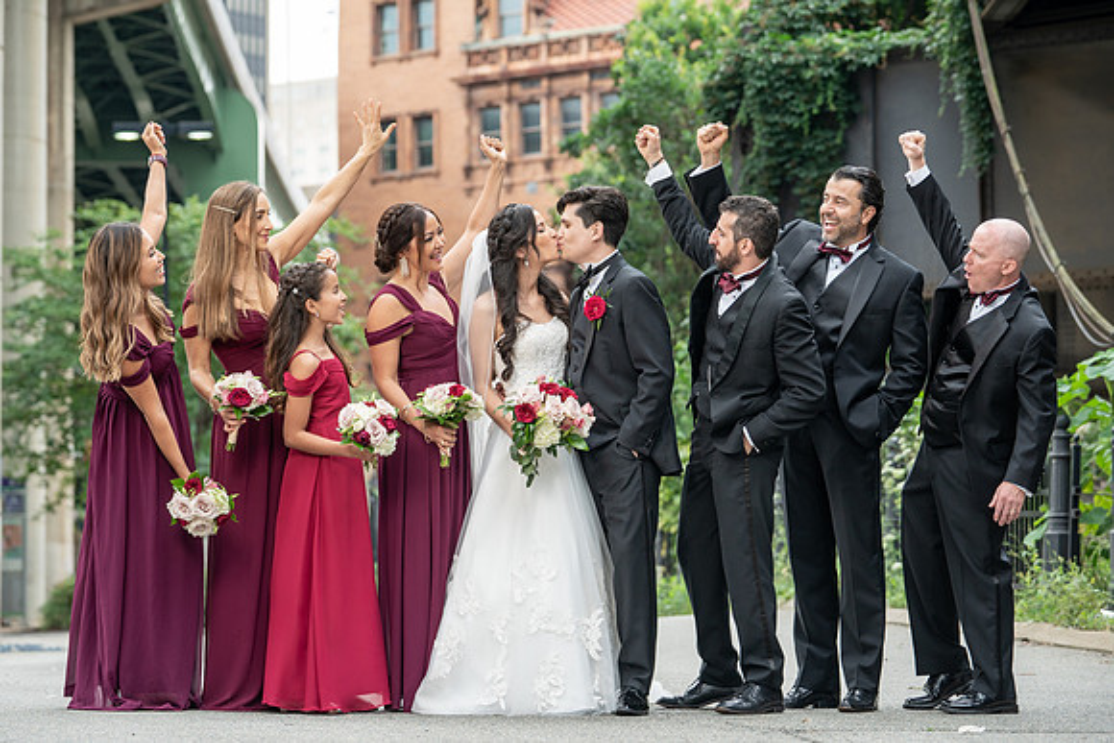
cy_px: 370
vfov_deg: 13.1
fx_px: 3229
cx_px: 546
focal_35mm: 104
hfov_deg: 19.6
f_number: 4
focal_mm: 95
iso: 400
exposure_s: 1/250
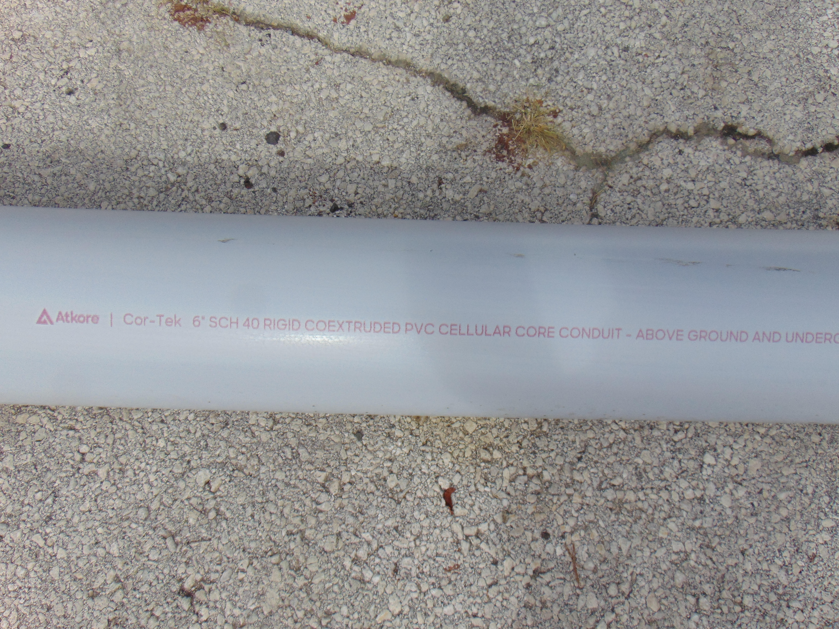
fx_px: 606
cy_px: 314
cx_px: 420
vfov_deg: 54.9
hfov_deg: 69.4
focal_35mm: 25
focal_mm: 4.5
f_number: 7.7
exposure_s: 1/320
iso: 80
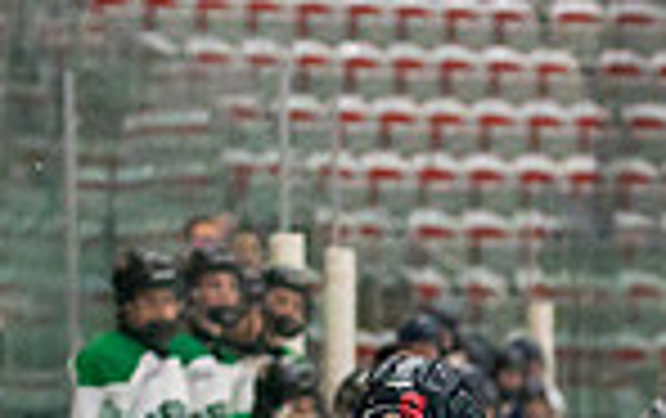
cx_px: 638
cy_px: 1112
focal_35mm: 369
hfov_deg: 5.7
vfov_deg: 3.5
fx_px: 6708
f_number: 2.8
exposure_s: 1/1250
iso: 3200
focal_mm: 72
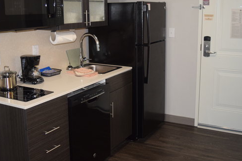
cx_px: 119
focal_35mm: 44
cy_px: 67
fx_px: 296
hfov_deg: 44.5
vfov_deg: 30.4
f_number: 3.5
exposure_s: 1/60
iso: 900
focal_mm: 18
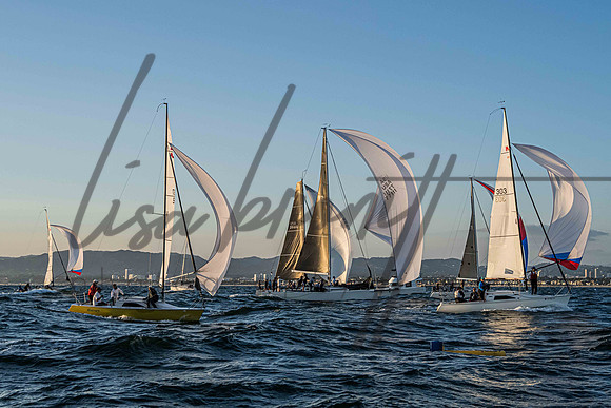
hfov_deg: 37.8
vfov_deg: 25.8
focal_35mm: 52
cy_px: 174
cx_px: 366
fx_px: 888
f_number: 8
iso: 640
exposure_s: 1/1000
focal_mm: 41
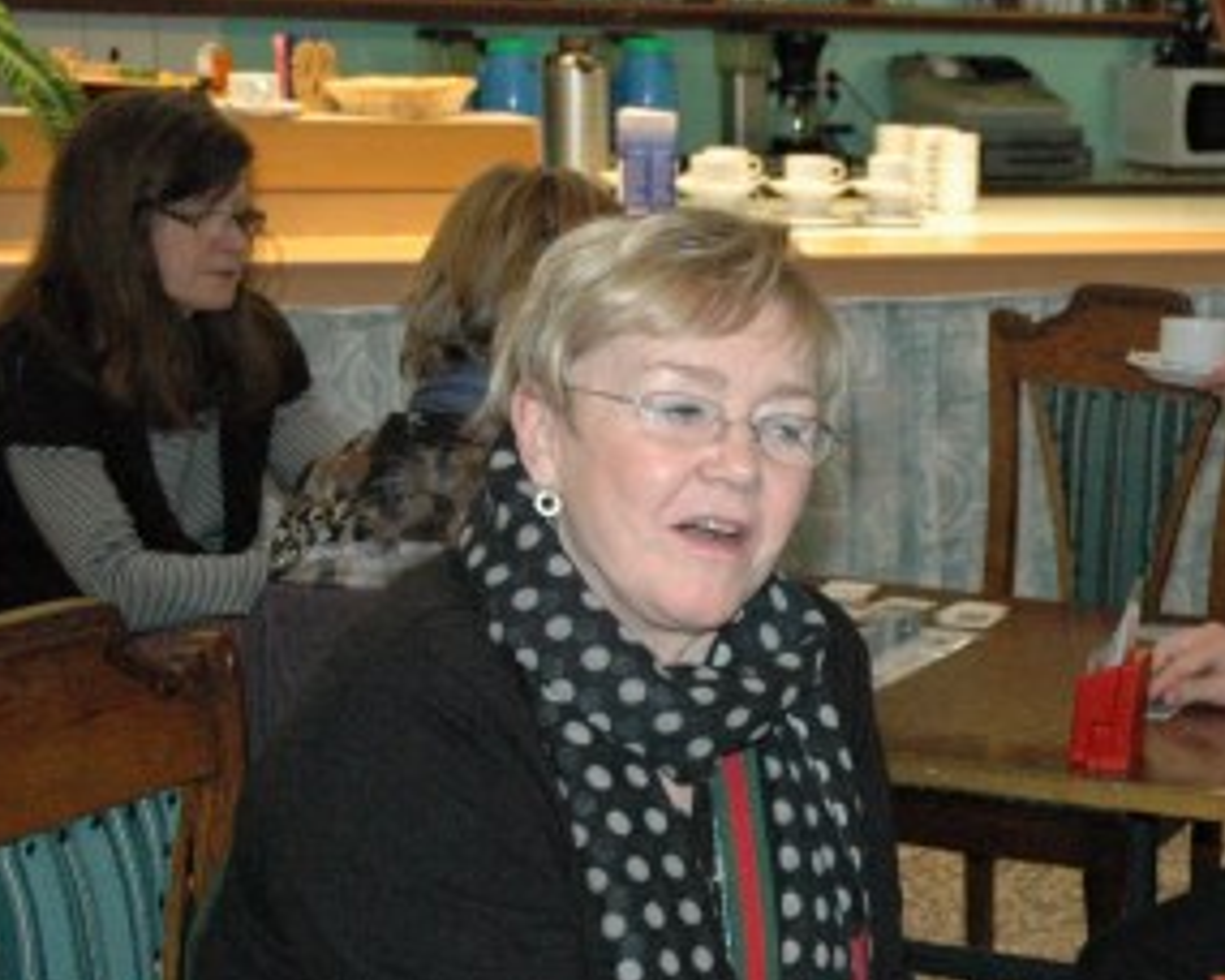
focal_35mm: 92
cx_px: 1251
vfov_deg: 16.5
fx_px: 3335
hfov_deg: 20.1
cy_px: 838
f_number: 5
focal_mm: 31
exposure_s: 1/60
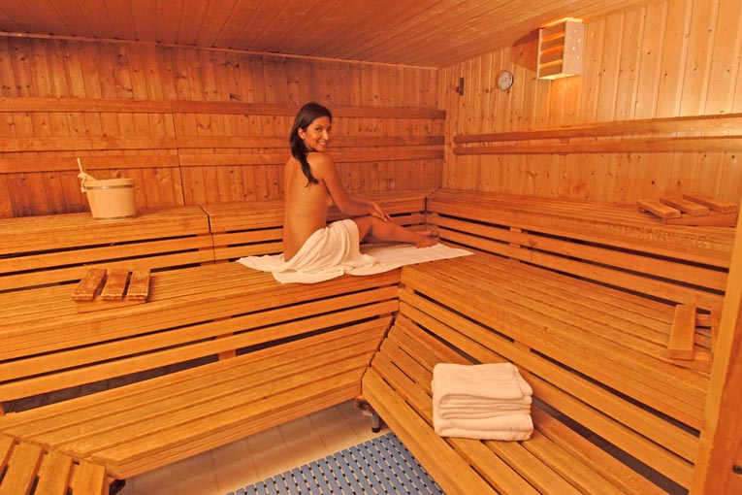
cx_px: 371
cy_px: 248
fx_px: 371
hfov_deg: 90.0
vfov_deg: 67.4
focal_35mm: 18
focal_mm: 12
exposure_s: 1/6
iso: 200
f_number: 8
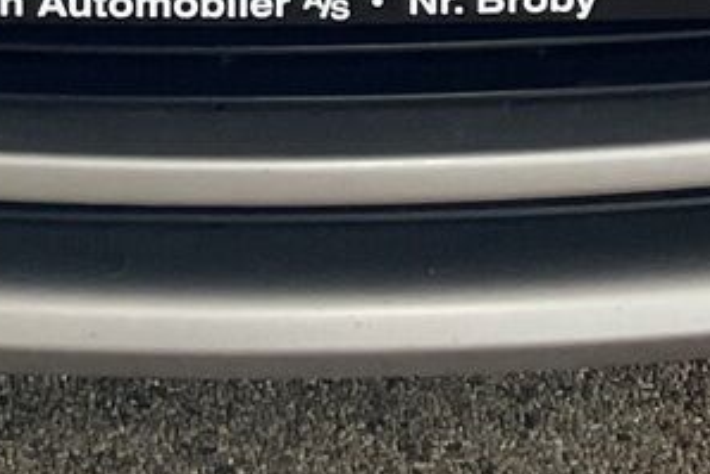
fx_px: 3058
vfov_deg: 7.7
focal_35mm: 155
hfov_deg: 13.2
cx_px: 130
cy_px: -948
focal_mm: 4.2
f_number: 1.6
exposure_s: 1/121
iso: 125
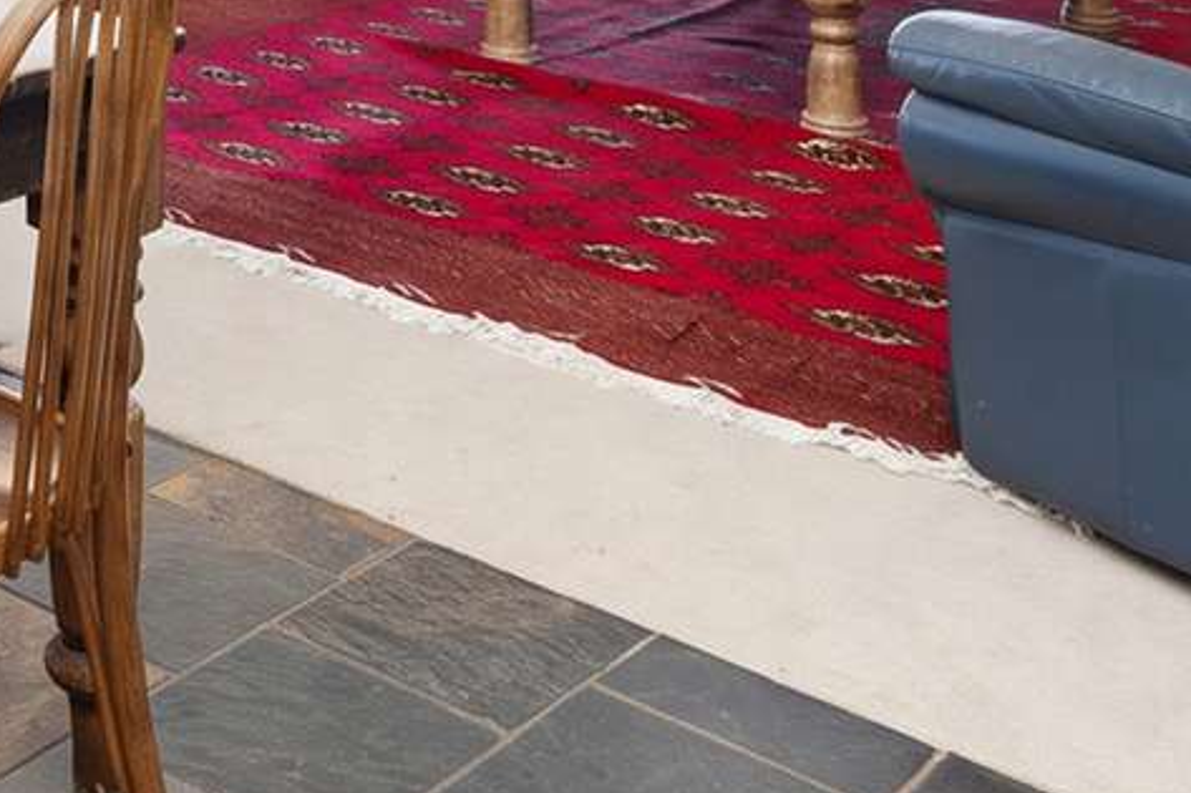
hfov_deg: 28.1
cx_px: -136
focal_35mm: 65
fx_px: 2150
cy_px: -506
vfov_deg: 17.9
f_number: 5.6
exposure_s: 1/15
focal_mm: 16
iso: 400
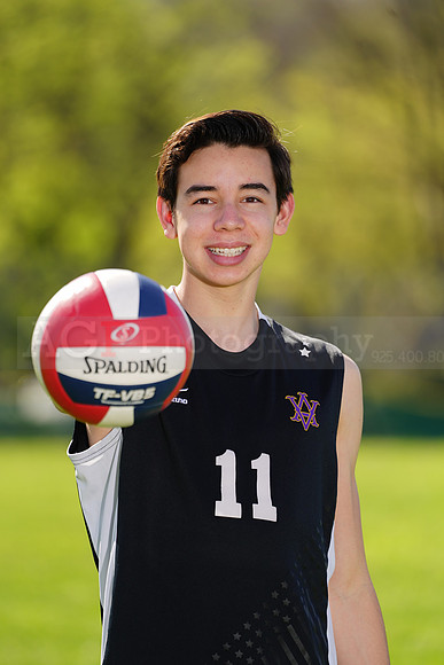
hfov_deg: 3.4
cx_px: 222
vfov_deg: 5.2
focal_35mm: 400
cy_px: 332
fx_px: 7395
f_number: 6.3
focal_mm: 400
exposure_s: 1/200
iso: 64
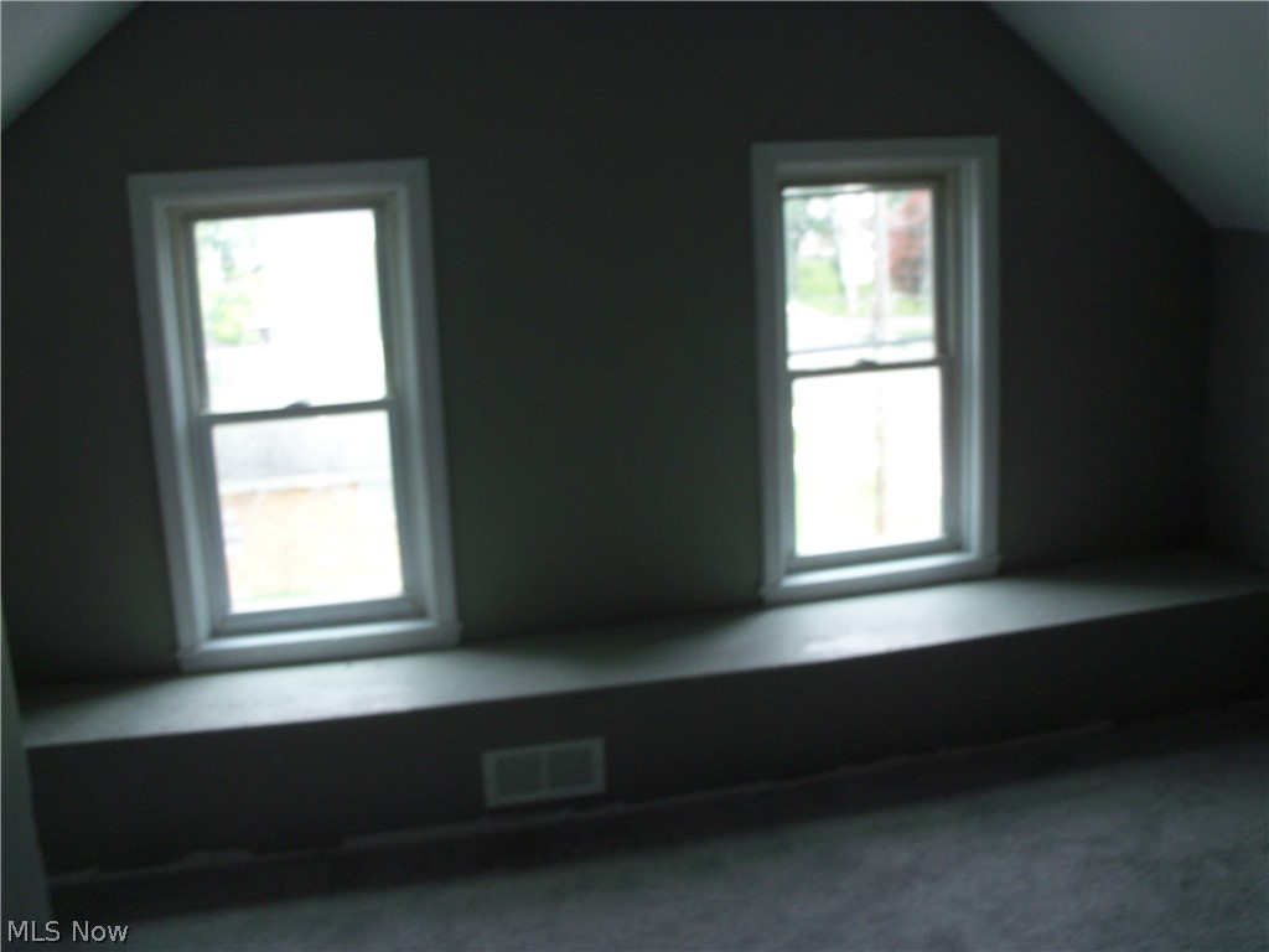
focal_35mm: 35
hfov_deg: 52.6
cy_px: 476
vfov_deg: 40.7
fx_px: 1283
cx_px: 634
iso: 80
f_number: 3
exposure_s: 1/30
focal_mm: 6.3
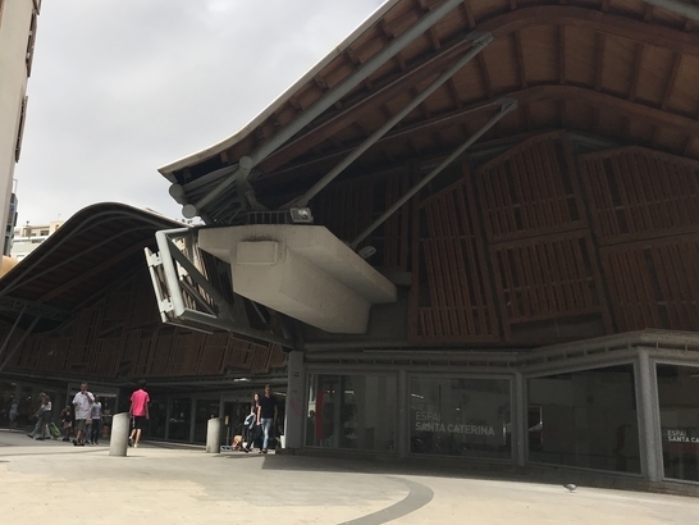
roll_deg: -1.9
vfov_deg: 34.9
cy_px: 187
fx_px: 828
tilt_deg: +17.4
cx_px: 247
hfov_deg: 45.2
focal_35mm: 41
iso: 20
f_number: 1.8
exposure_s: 1/4000
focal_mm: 3.99
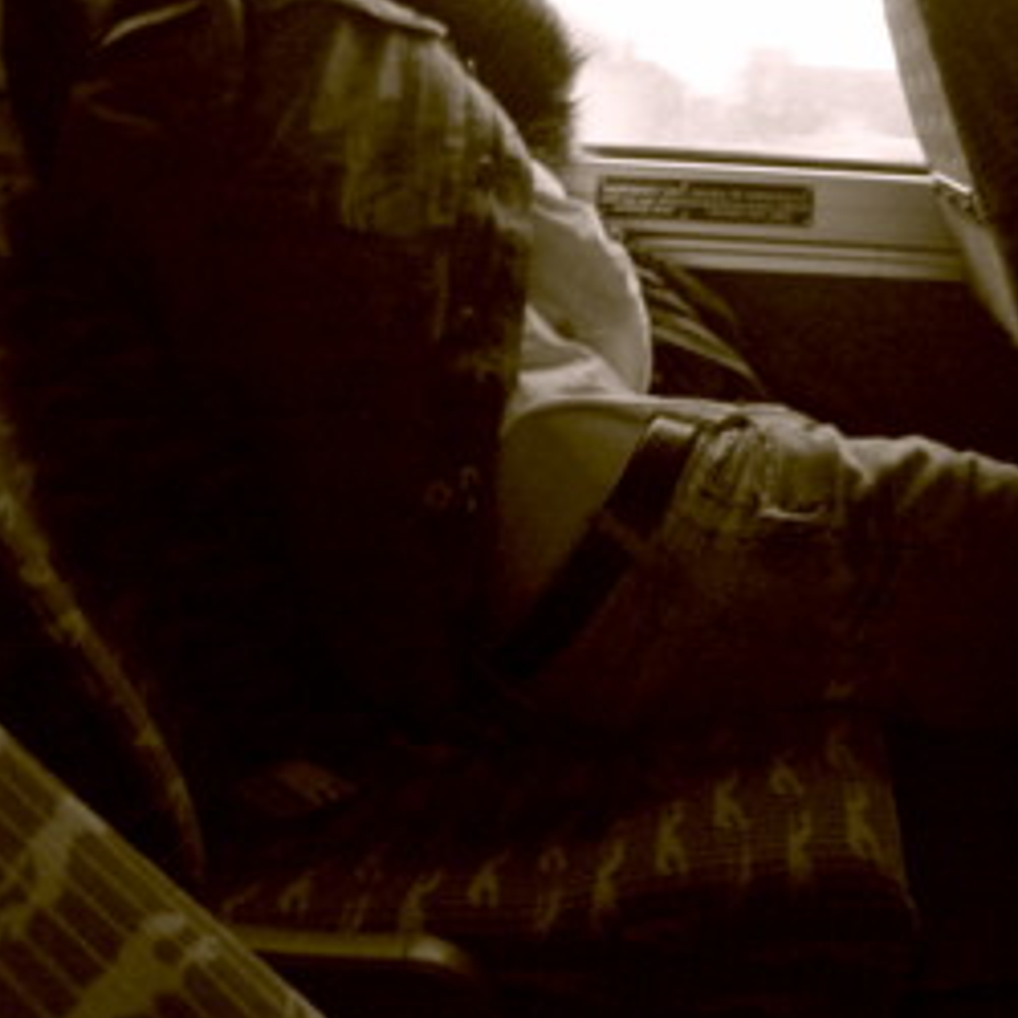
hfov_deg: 32.6
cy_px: 444
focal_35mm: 51
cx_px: 798
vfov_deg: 33.4
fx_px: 1697
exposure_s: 1/4
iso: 200
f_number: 2.8
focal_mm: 6
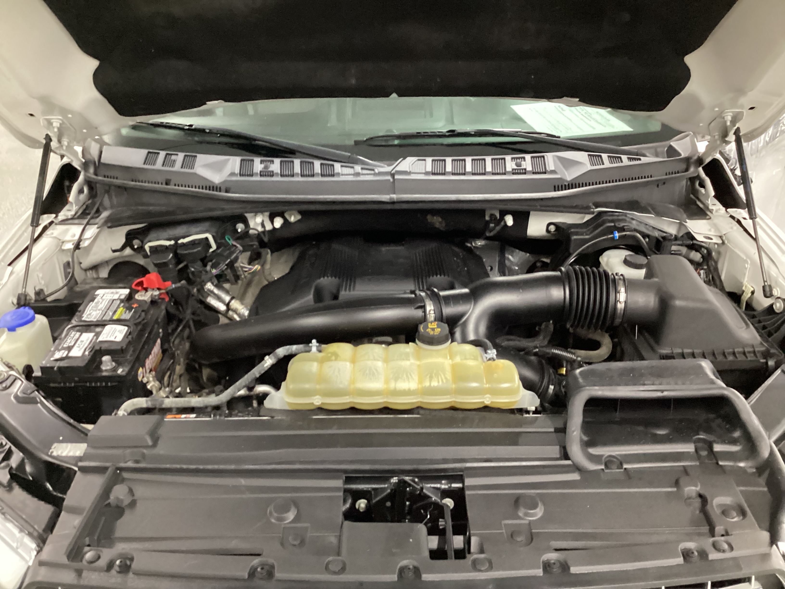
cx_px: 392
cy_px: 294
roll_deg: +0.5
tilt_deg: -28.2
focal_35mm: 31
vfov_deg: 45.4
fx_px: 703
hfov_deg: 58.4
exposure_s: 1/25
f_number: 2.4
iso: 640
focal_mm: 3.3
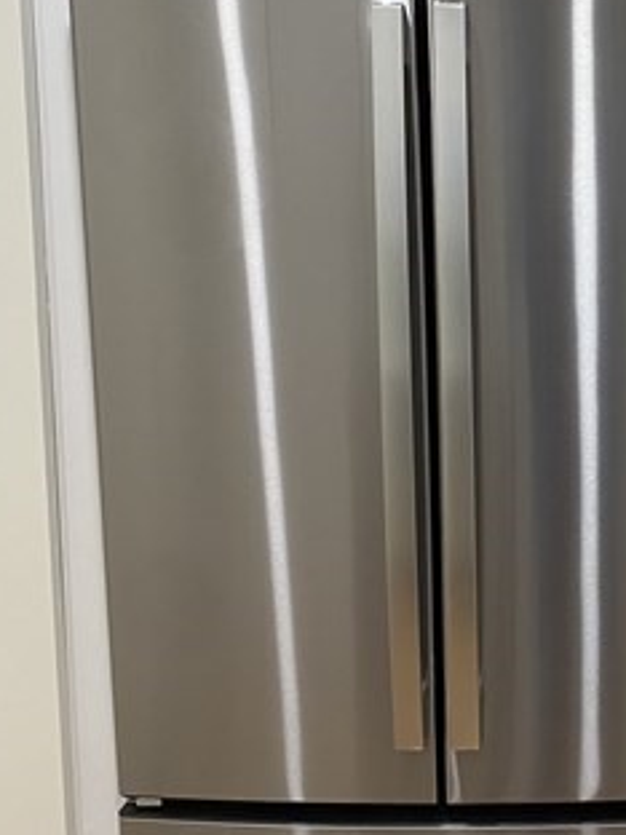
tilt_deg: -5.6
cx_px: 650
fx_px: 1543
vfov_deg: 30.2
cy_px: 348
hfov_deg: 21.9
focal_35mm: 64
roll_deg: +0.9
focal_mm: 4.25
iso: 80
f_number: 1.8
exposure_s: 1/60
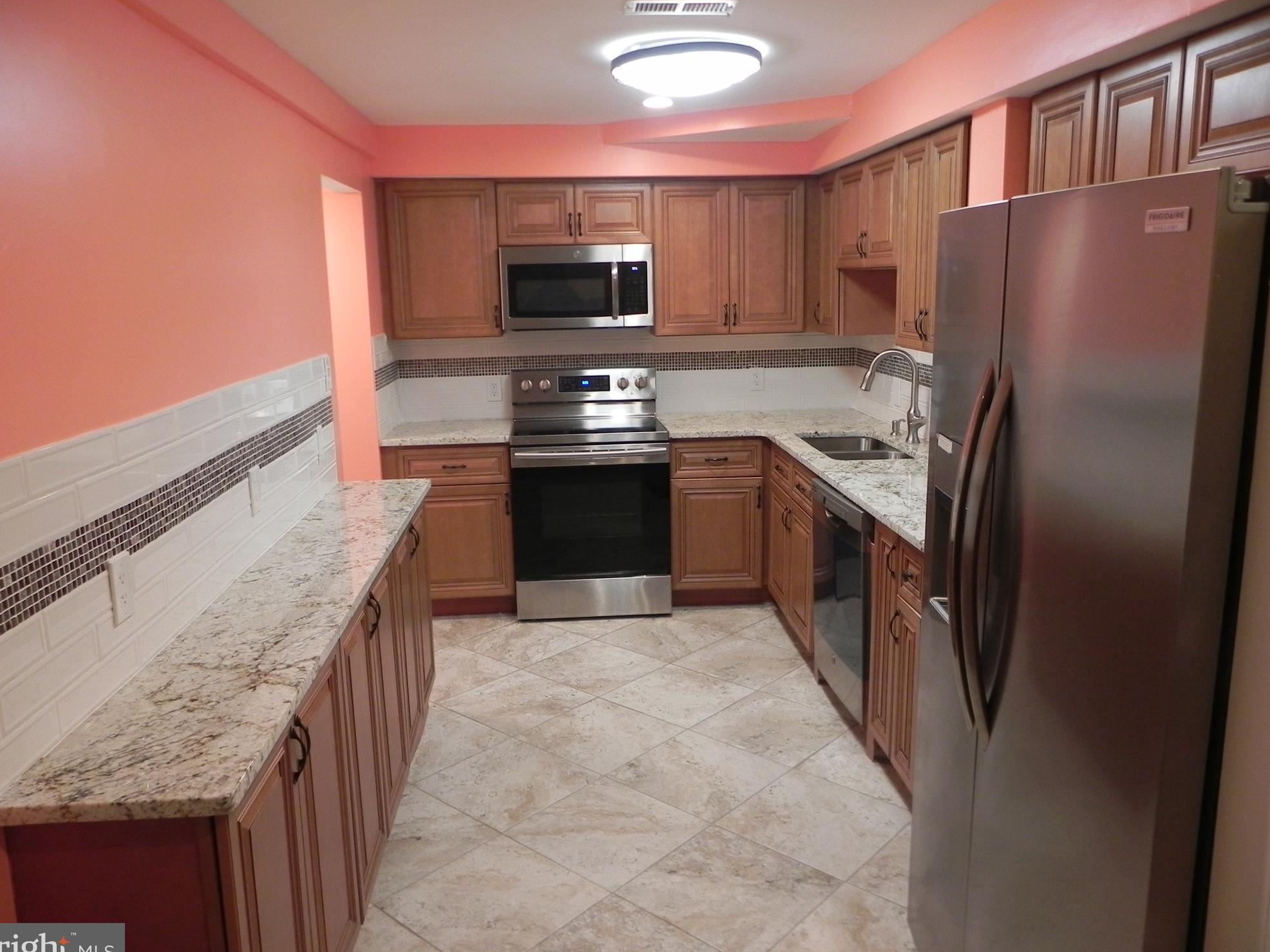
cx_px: 623
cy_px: 481
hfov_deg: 65.3
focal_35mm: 27
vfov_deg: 51.4
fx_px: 991
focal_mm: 4.6
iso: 249
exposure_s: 1/30
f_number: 2.8
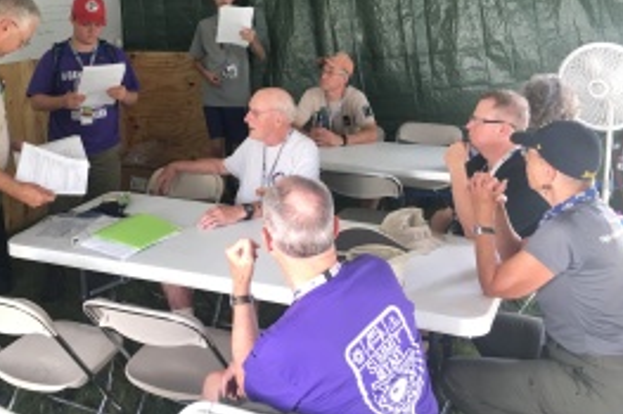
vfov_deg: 31.5
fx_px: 726
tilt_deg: -5.6
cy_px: 123
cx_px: 204
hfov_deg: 45.7
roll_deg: +0.0
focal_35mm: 42
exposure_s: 1/30
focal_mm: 4.15
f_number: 2.2
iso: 32
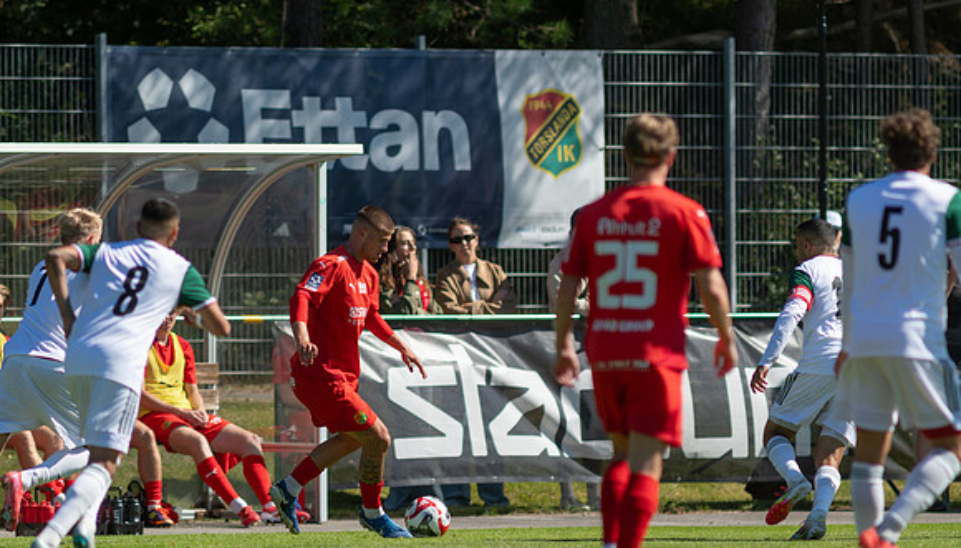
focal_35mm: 572
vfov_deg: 2.1
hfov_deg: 3.8
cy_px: 373
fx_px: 14639
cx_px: 402
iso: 100
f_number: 3.2
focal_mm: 300
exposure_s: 1/3200
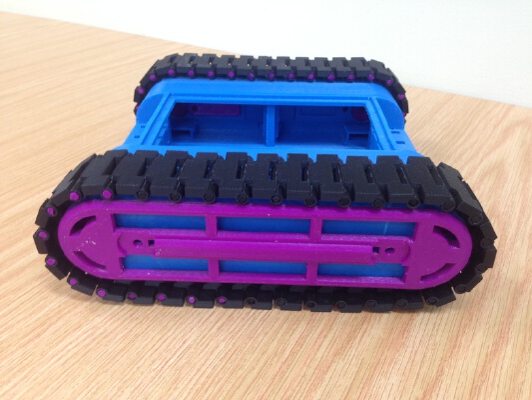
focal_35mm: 33
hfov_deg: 55.3
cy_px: 200
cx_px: 266
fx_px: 507
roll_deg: +0.4
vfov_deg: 43.0
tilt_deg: -28.8
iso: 100
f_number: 2.4
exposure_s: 1/20
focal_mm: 4.12
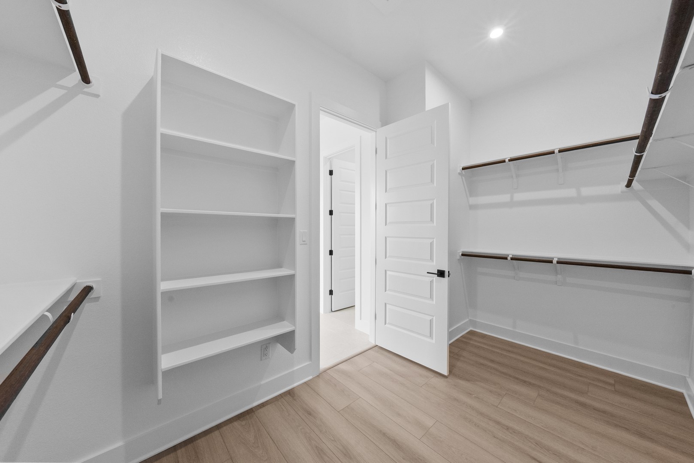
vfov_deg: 90.1
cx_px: 347
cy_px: 232
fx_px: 231
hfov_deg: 112.6
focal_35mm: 12
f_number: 11
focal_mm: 12
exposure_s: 1/20
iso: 1000
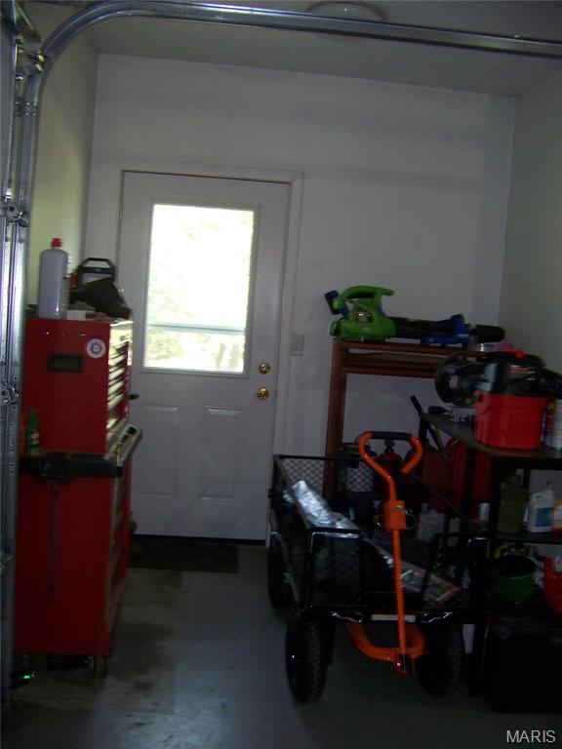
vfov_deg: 51.4
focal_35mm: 36
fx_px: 779
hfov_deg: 39.7
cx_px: 281
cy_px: 374
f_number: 2.8
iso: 200
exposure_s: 1/30
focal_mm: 5.85
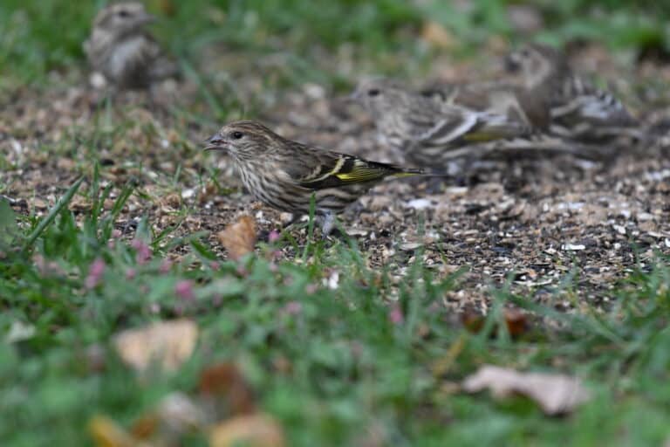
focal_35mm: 750
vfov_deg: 1.8
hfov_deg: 2.7
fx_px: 13957
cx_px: 335
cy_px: 224
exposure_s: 1/800
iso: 1800
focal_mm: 500
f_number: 5.6
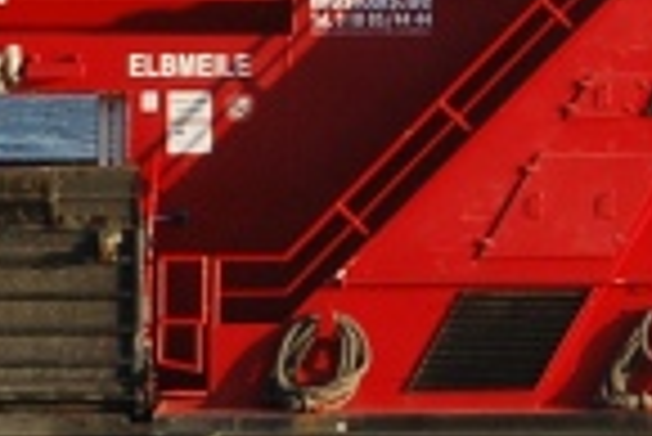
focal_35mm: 793
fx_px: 14368
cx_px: 1250
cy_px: -142
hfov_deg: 2.6
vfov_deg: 1.7
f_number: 9
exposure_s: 1/125
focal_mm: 75
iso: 200
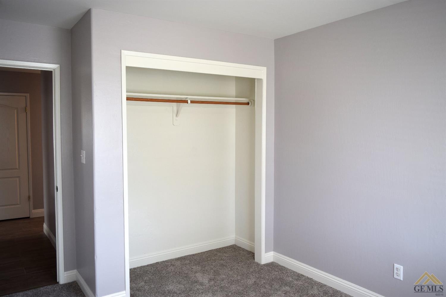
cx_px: 223
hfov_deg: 61.9
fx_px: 372
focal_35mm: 30
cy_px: 148
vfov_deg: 43.6
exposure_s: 1/80
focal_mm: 20
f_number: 4.5
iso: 400
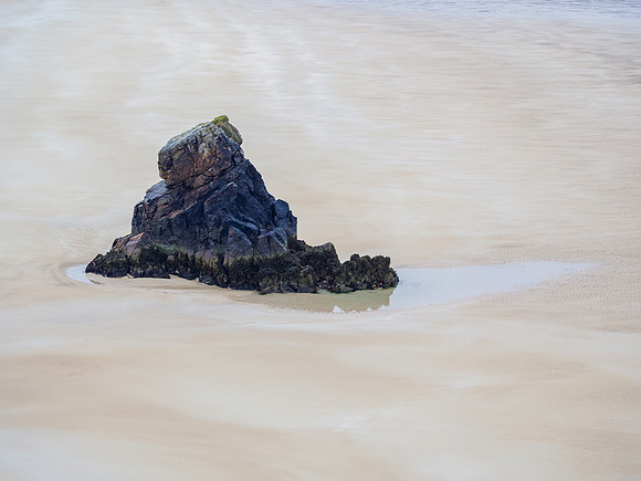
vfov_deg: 14.8
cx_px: 320
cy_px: 240
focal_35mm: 100
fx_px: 1852
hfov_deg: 19.6
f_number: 4
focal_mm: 50
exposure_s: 1/40
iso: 200
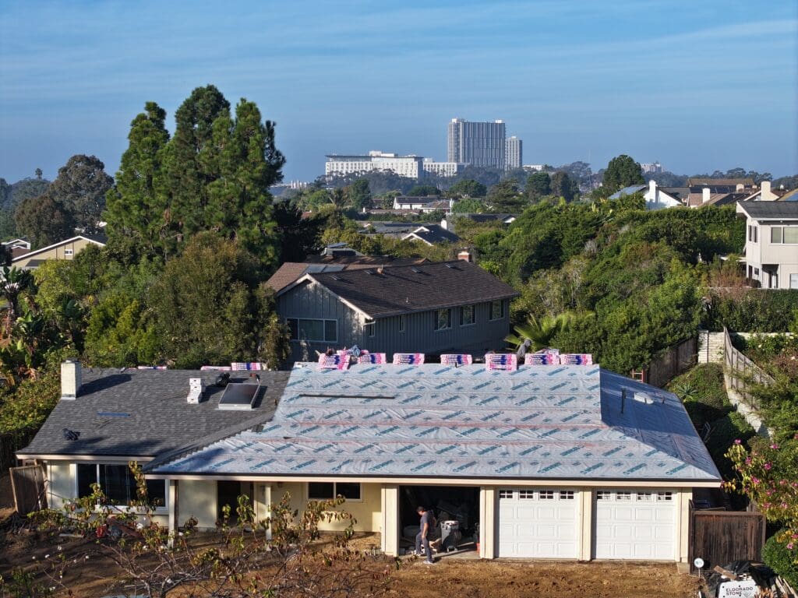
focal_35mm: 70
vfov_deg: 21.0
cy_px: 299
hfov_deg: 27.8
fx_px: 1614
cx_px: 399
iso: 110
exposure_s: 1/1250
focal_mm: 19.35
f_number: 2.8
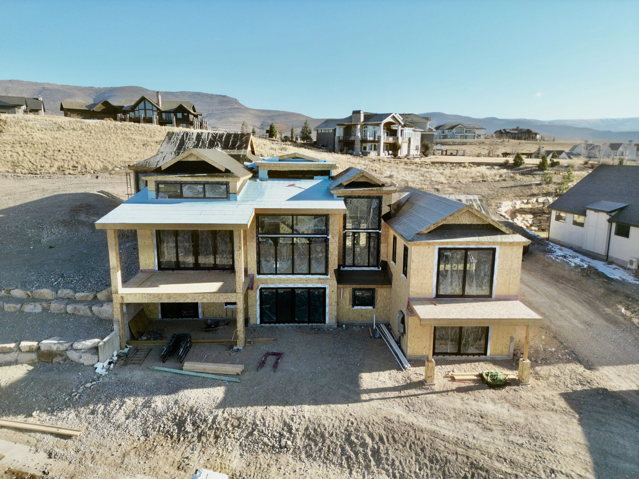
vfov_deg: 56.8
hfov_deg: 71.6
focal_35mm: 24
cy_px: 240
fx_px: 443
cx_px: 320
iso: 150
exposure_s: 1/1600
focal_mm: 6.72
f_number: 1.7
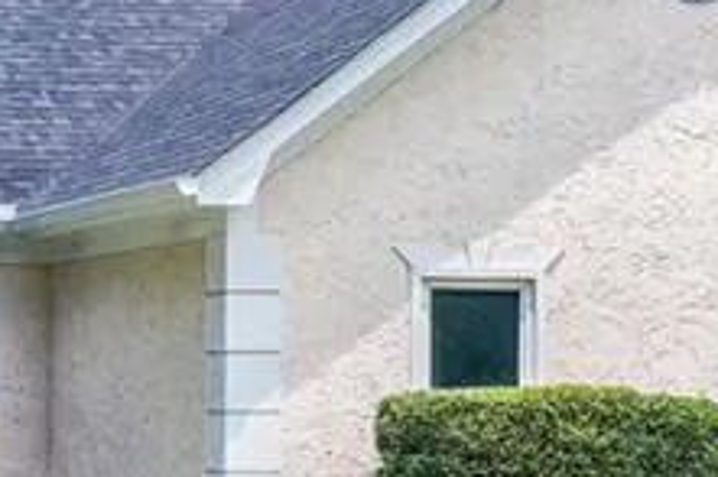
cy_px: 367
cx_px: -292
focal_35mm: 130
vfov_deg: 10.5
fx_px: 2591
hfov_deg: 14.9
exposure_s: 1/320
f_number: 5
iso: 100
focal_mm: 10.3
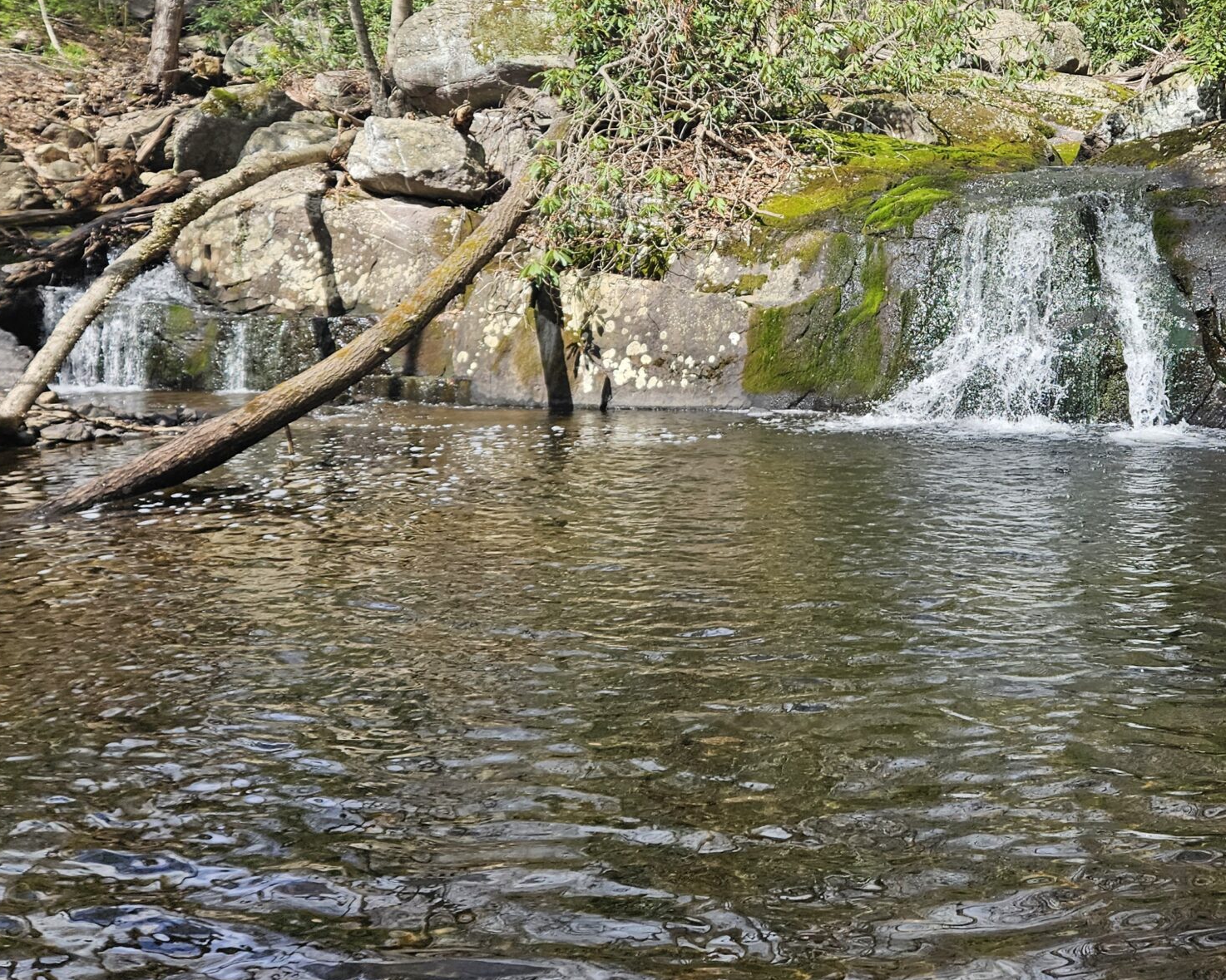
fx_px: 1415
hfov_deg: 46.6
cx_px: 734
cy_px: 291
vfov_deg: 37.6
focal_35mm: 39
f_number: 1.8
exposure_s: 1/1238
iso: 40
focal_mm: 5.4
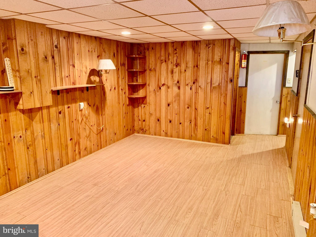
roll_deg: +0.2
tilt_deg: -10.8
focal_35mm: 26
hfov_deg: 67.3
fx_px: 237
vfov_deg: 53.1
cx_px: 158
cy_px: 118
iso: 640
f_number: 1.8
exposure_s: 1/30
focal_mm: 4.25
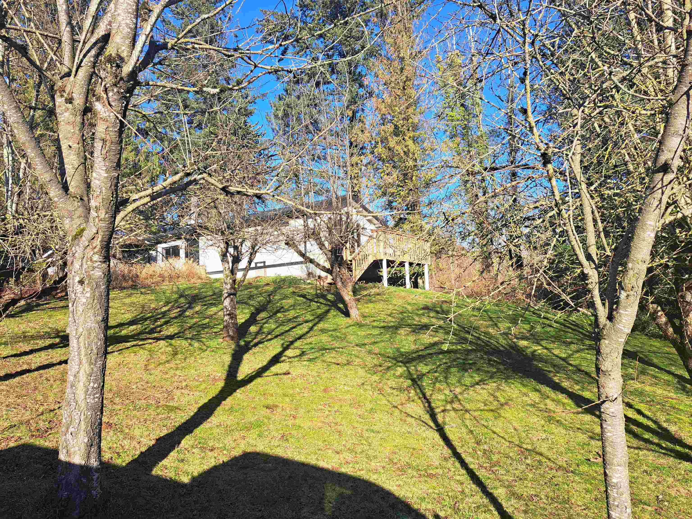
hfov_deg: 71.6
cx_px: 346
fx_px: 480
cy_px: 260
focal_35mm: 24
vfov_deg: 56.8
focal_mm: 5.23
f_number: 1.8
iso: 50
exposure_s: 1/685
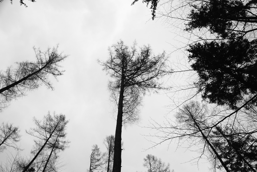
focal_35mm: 27
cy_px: 86
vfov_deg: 48.1
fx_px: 193
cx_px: 128
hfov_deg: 67.3
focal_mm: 18
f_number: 6.3
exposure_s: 1/125
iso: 200
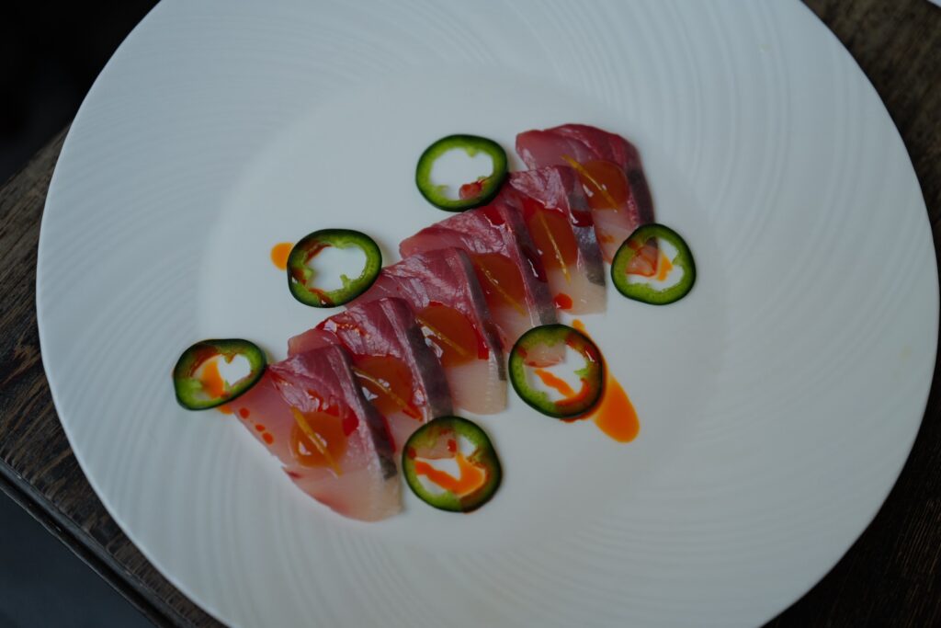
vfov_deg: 31.2
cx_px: 470
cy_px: 314
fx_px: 1124
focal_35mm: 43
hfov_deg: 45.4
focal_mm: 43
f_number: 2.8
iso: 250
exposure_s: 1/80
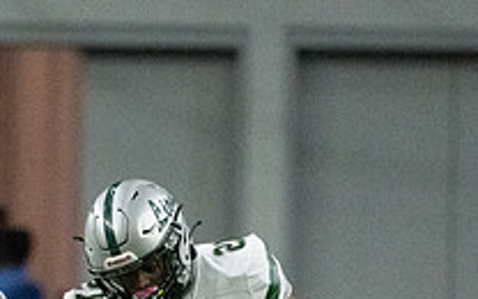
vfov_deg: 0.8
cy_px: 569
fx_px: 21104
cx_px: -48
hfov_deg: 1.3
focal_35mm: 1620
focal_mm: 400
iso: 16000
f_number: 5.6
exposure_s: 1/1250
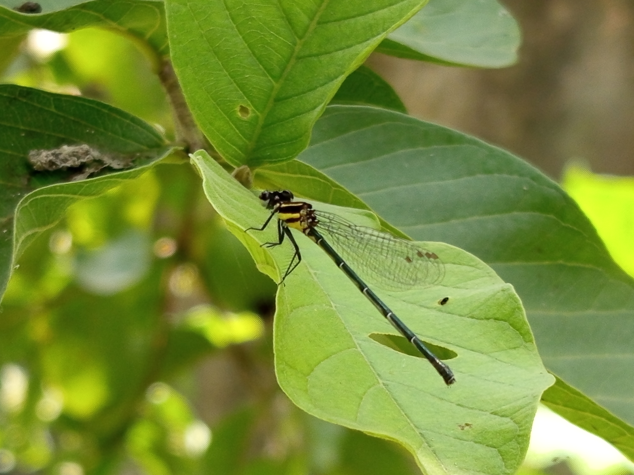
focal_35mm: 141
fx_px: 2582
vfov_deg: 10.5
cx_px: 317
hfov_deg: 14.0
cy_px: 238
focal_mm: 5.24
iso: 84
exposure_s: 1/99.9
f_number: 1.7
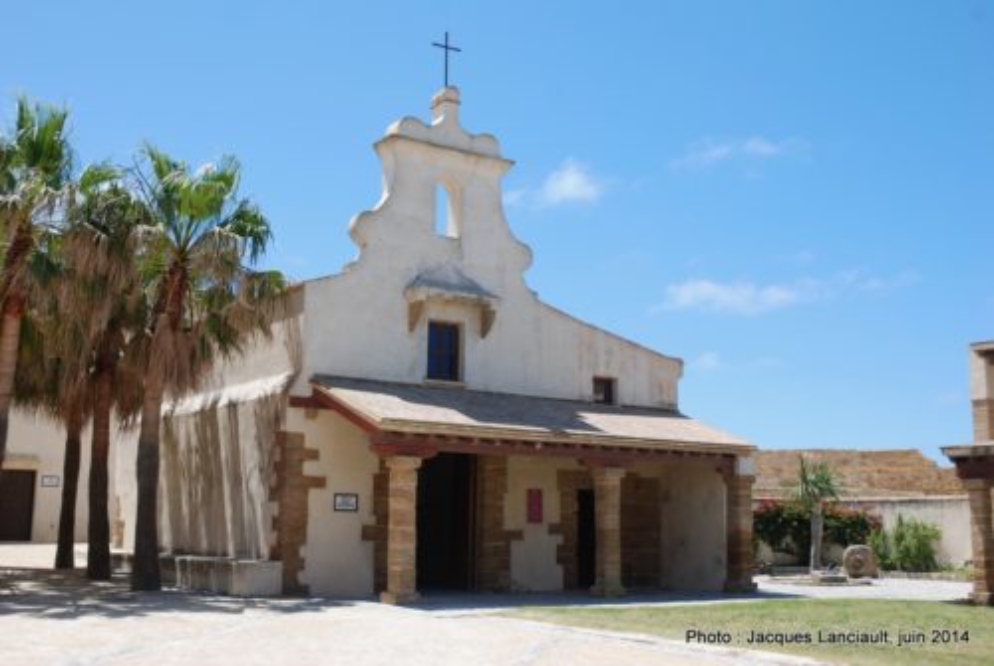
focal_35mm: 44
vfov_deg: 30.9
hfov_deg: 44.9
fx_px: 1203
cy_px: 333
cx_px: 497
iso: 100
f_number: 7.1
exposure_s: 1/200
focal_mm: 29
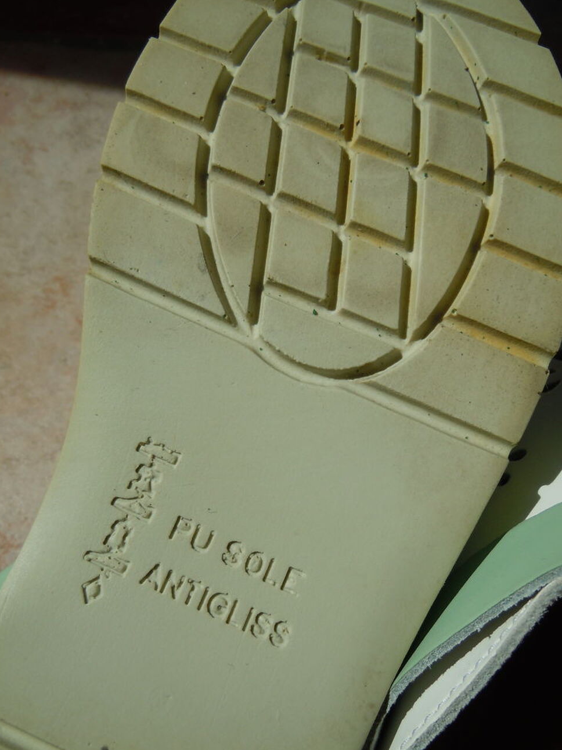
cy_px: 381
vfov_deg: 58.3
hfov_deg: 45.5
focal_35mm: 31
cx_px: 276
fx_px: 671
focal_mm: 5.4
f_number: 7
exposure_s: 1/400
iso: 100
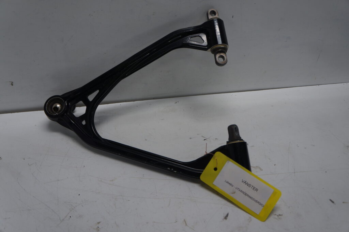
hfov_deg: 61.9
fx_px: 291
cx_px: 174
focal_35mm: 30
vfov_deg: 43.6
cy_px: 116
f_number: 4
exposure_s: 1/125
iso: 100
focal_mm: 20
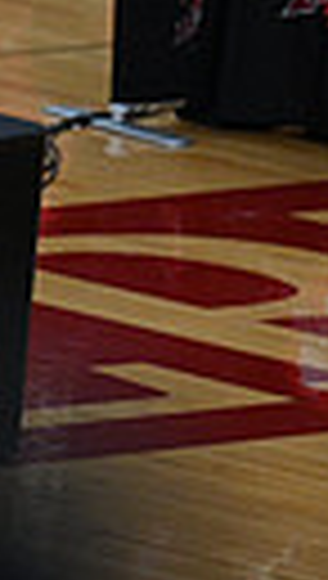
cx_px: -966
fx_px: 14499
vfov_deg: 2.3
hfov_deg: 1.3
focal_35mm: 942
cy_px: 34
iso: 4000
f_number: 4
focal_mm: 200
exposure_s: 1/400
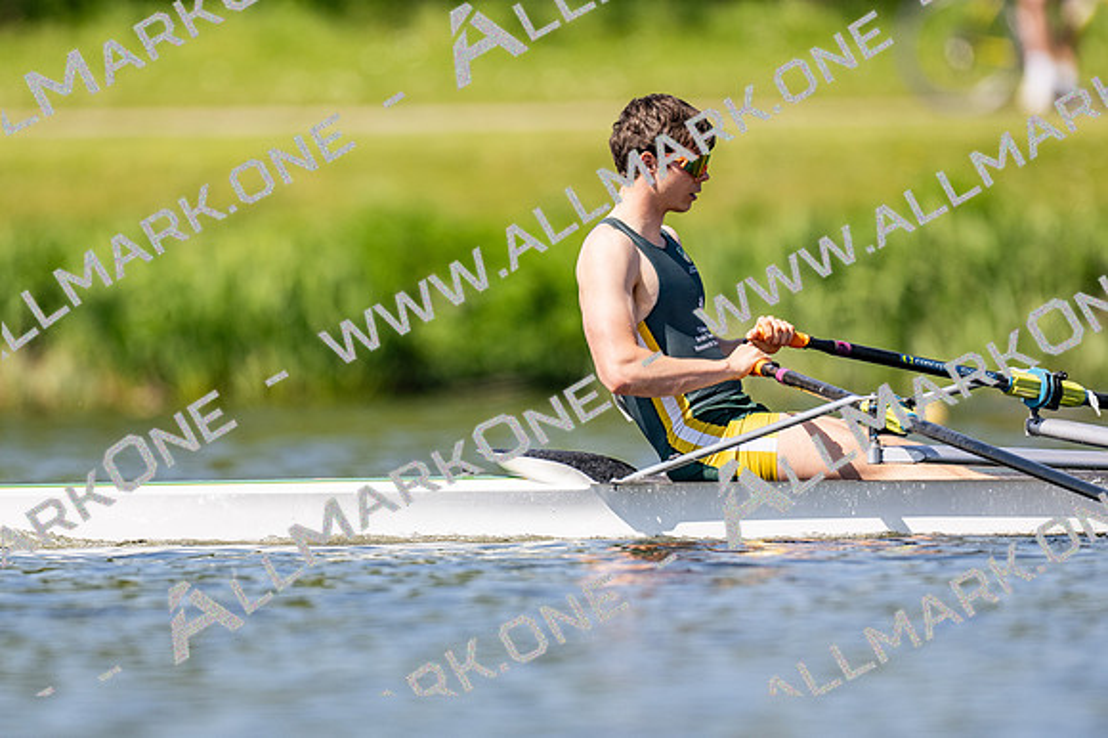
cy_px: 369
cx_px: 554
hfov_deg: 2.3
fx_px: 27683
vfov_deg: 1.5
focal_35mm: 900
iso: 250
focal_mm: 600
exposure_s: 1/2500
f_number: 4
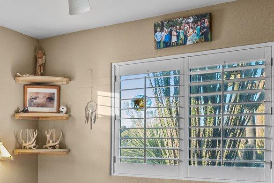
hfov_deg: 38.1
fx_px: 373
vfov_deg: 26.9
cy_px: 153
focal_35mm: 49
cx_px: 37
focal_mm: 14
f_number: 8
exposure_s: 1/8
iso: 400
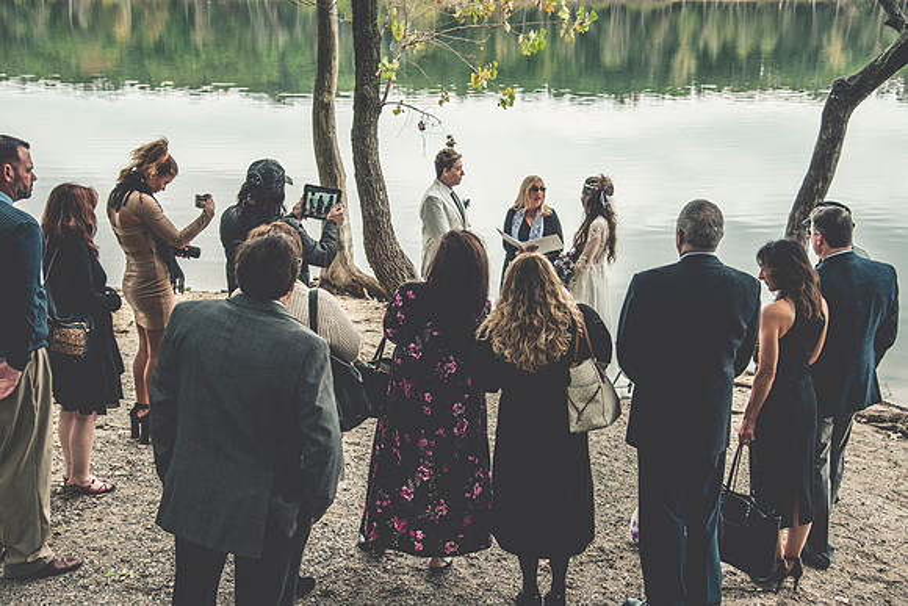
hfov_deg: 42.7
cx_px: 454
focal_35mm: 46
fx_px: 1160
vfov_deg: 29.3
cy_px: 303
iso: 320
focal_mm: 46
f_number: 5
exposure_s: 1/200
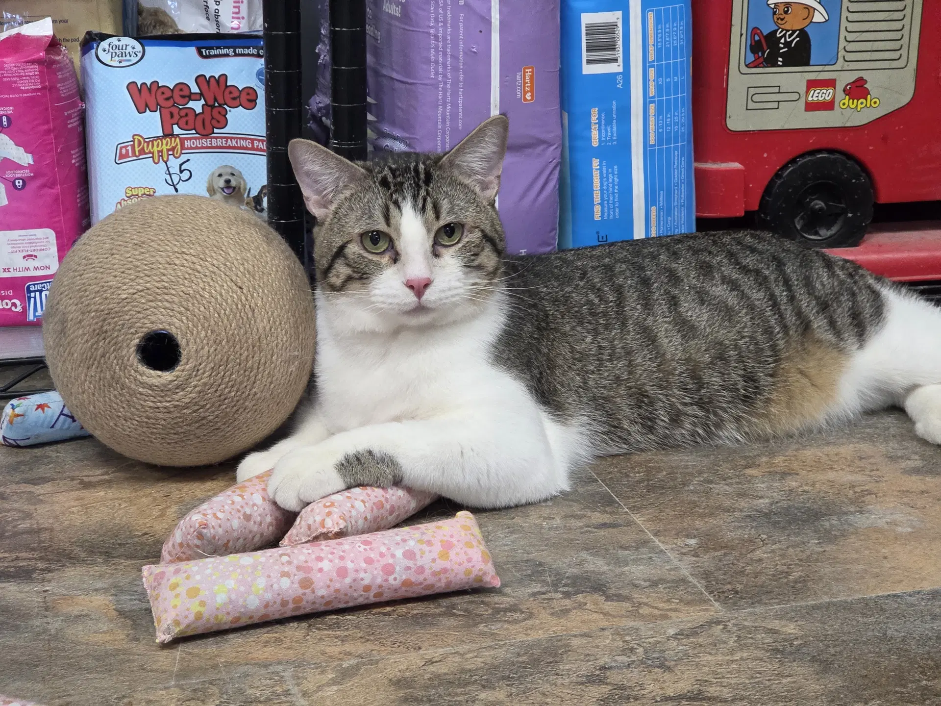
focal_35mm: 69
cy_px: 353
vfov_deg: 21.3
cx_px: 470
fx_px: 1876
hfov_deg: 28.2
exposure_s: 1/120
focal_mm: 7
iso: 400
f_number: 2.4
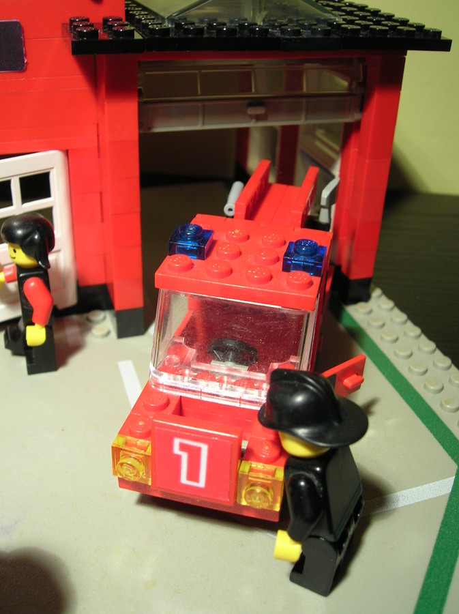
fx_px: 638
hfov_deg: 39.6
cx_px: 230
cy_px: 307
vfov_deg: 51.4
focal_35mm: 36
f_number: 2.9
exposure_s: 1/11
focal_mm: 6
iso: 50
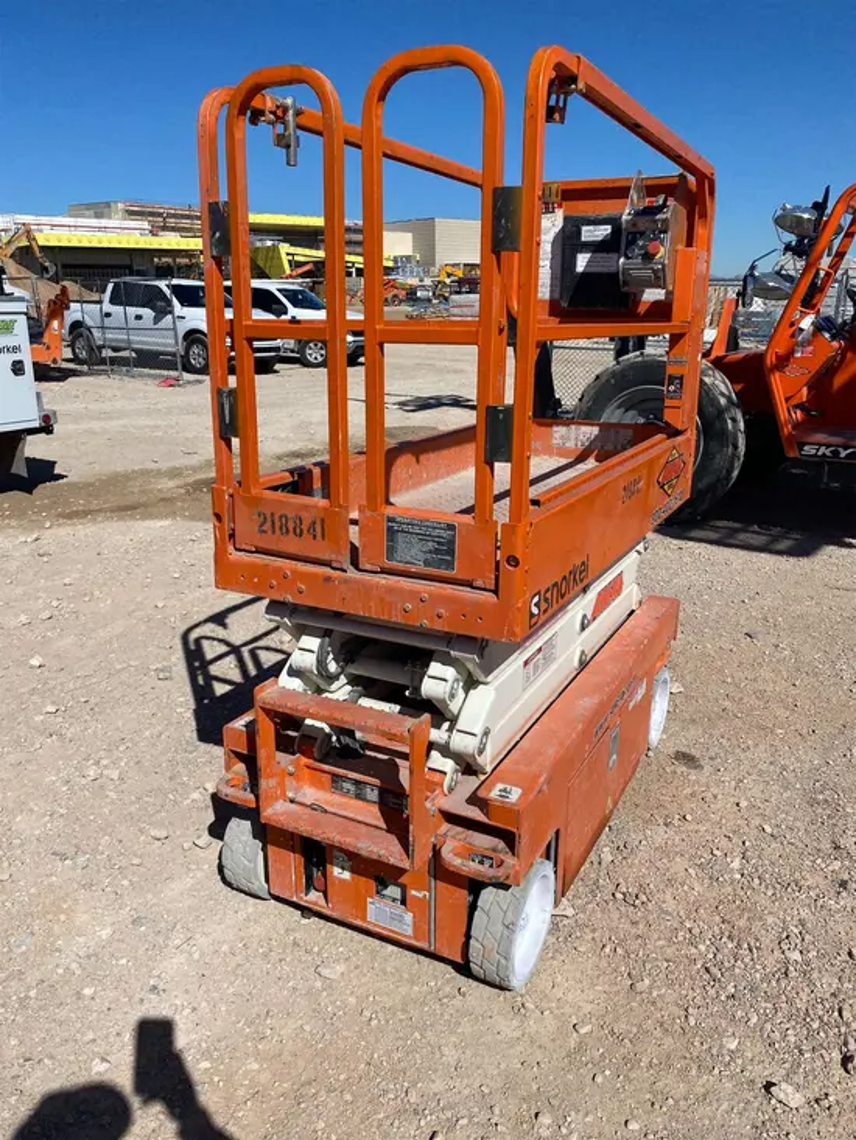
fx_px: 857
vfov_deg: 67.3
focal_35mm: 26
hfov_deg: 53.1
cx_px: 428
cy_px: 570
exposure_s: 1/6410
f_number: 1.8
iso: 32
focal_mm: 4.25
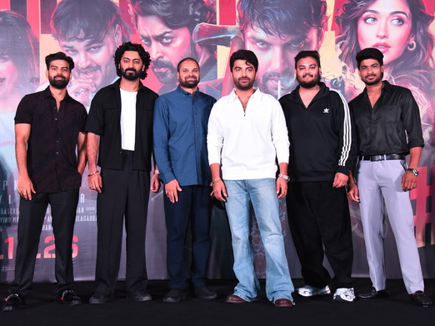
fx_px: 666
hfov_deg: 36.2
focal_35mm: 53
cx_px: 226
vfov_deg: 27.5
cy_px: 162
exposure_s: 1/125
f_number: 4.5
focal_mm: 48
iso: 2500
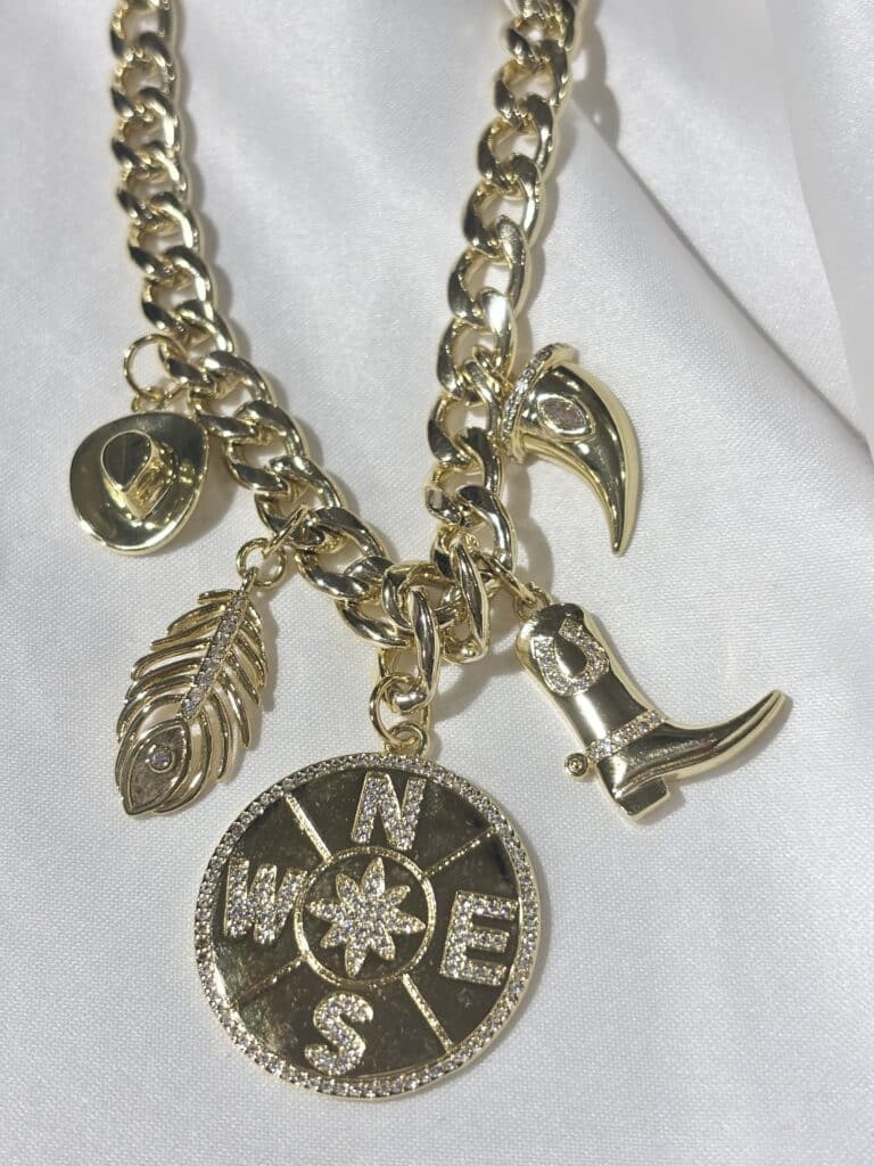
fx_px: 1751
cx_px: 437
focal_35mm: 52
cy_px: 583
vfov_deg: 36.8
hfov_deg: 28.0
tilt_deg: -61.3
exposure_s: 1/281
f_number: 1.6
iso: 32
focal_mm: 5.96
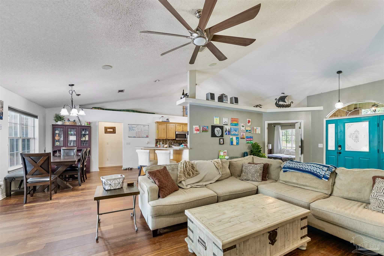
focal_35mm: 14
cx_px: 192
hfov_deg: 104.2
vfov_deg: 81.3
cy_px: 128
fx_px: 149
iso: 800
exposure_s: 1/6
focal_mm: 14
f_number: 3.5
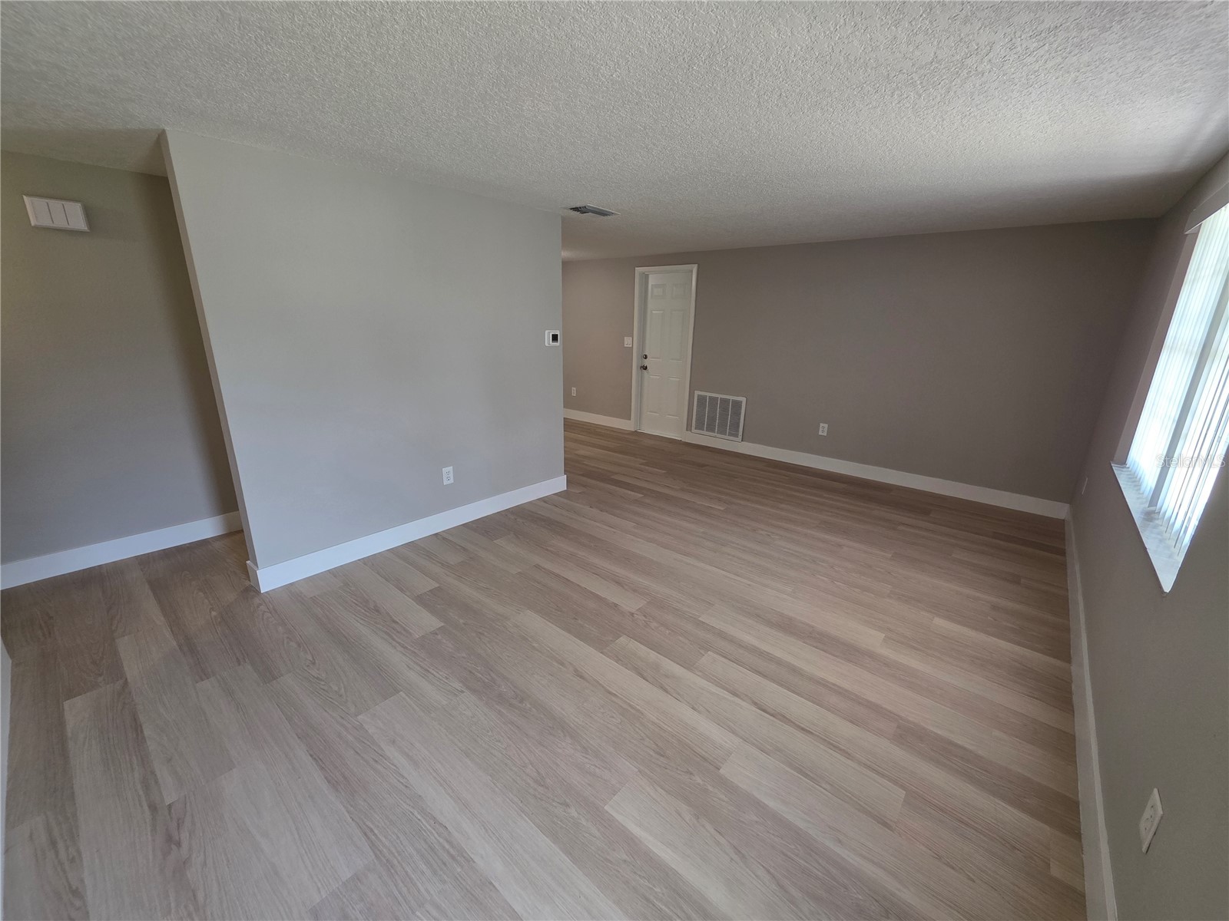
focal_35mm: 13
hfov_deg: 106.2
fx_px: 462
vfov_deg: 89.9
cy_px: 460
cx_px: 614
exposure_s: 1/120
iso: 125
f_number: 1.9
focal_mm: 2.2
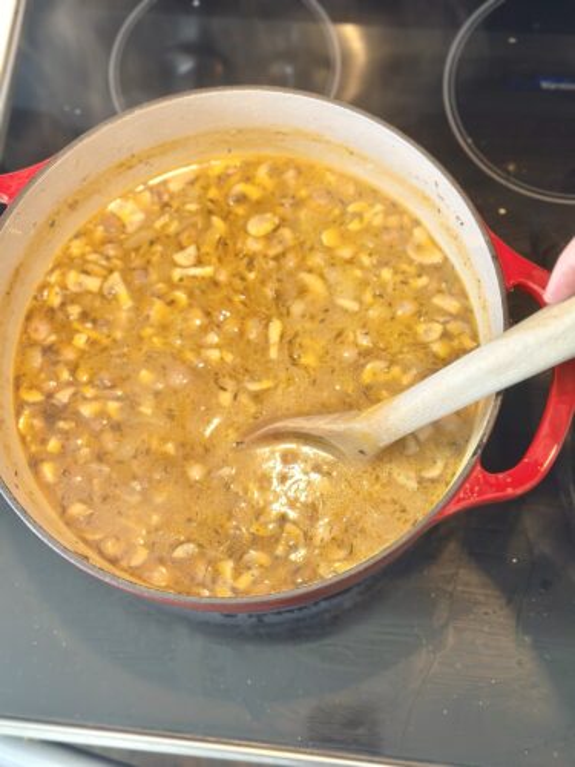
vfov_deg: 39.7
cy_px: 384
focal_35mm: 48
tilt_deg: -72.5
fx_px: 1063
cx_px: 288
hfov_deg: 30.3
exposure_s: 1/60
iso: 160
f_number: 1.78
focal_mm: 6.86
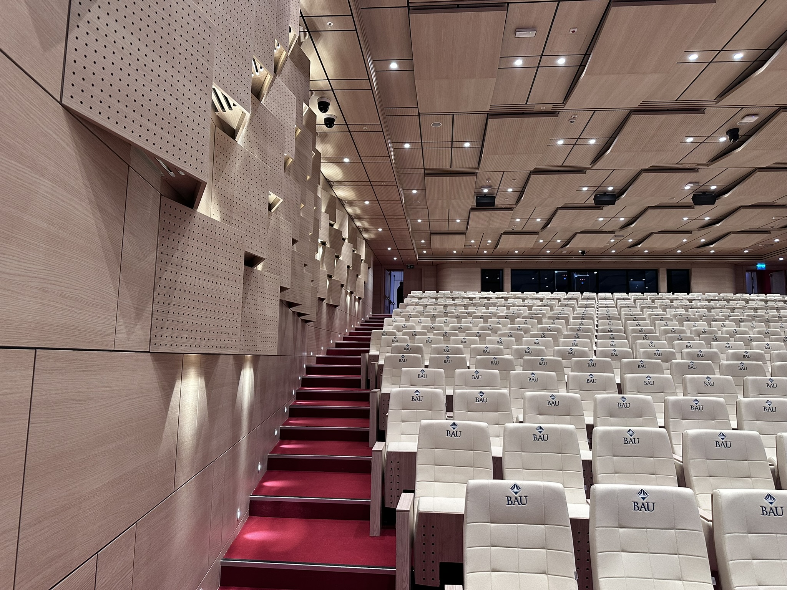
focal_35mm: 24
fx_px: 546
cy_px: 295
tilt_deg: +6.9
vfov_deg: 56.8
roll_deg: -0.9
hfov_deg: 71.6
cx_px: 394
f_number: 1.78
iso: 200
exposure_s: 1/60
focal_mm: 6.86
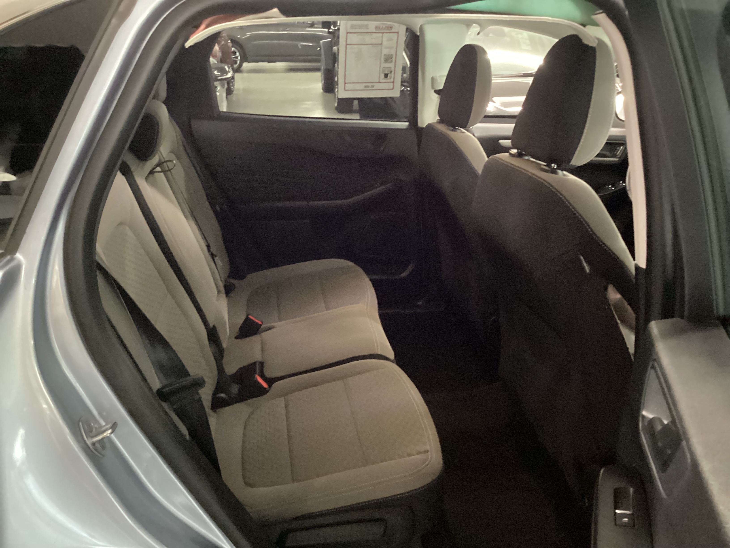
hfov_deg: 58.4
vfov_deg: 45.4
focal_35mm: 31
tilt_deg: -23.3
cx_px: 365
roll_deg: -0.4
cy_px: 274
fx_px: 654
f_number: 2.4
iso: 640
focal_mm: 3.3
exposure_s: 1/15
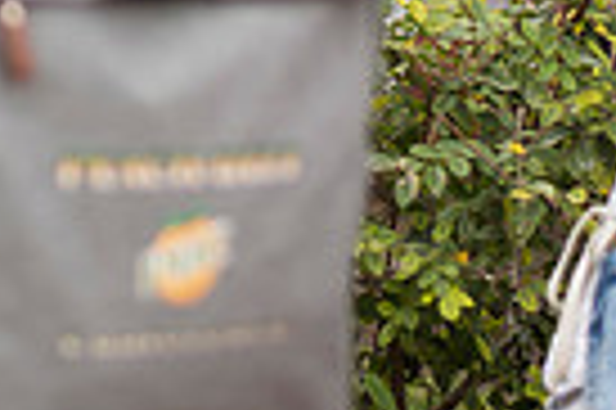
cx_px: -135
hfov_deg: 9.1
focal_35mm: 223
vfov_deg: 6.0
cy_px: -381
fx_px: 3811
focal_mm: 50
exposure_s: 1/250
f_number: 2
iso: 31
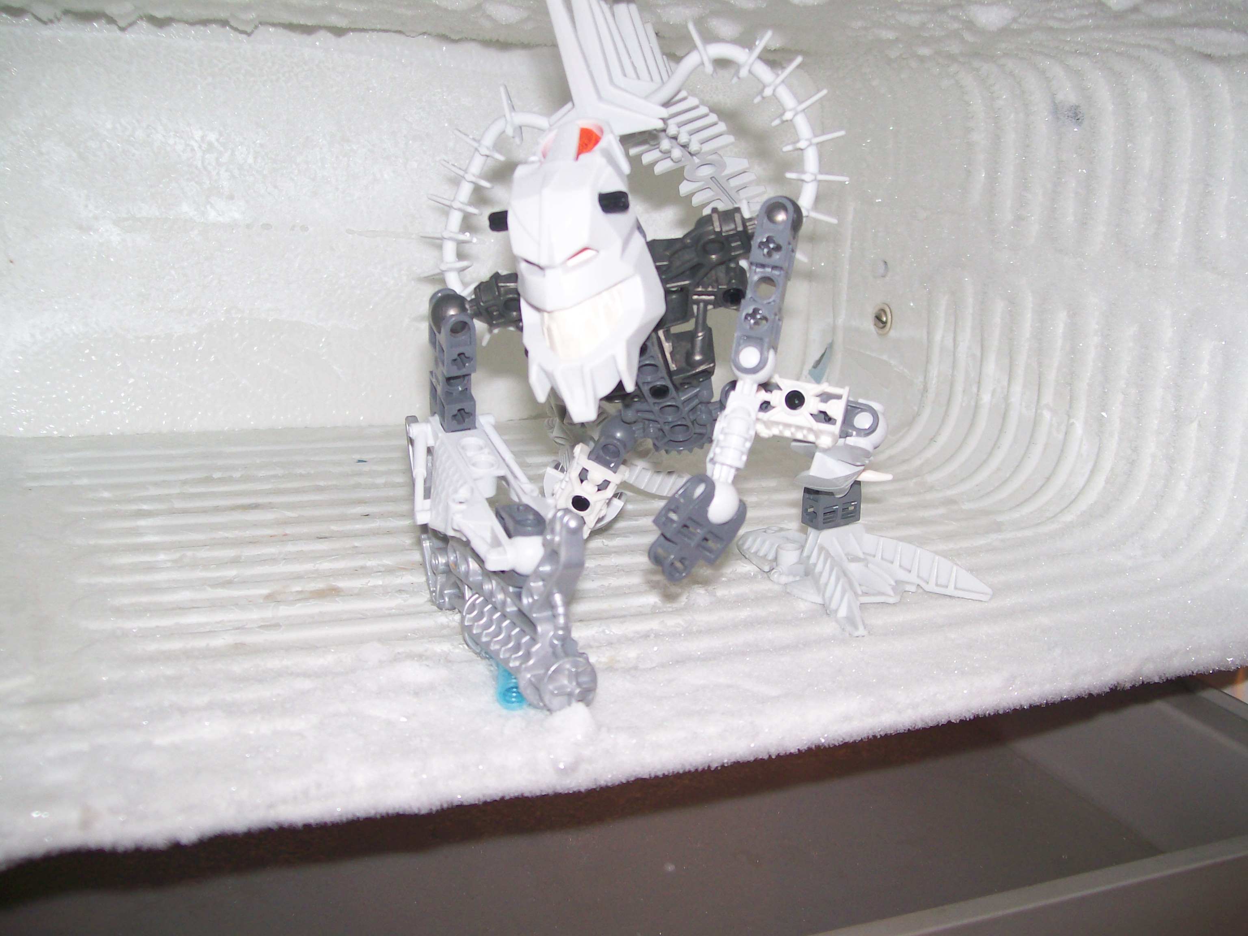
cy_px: 468
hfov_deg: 51.4
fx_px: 1298
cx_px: 624
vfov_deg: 39.7
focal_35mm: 36
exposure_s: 1/64
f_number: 2.7
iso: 80
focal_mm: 6
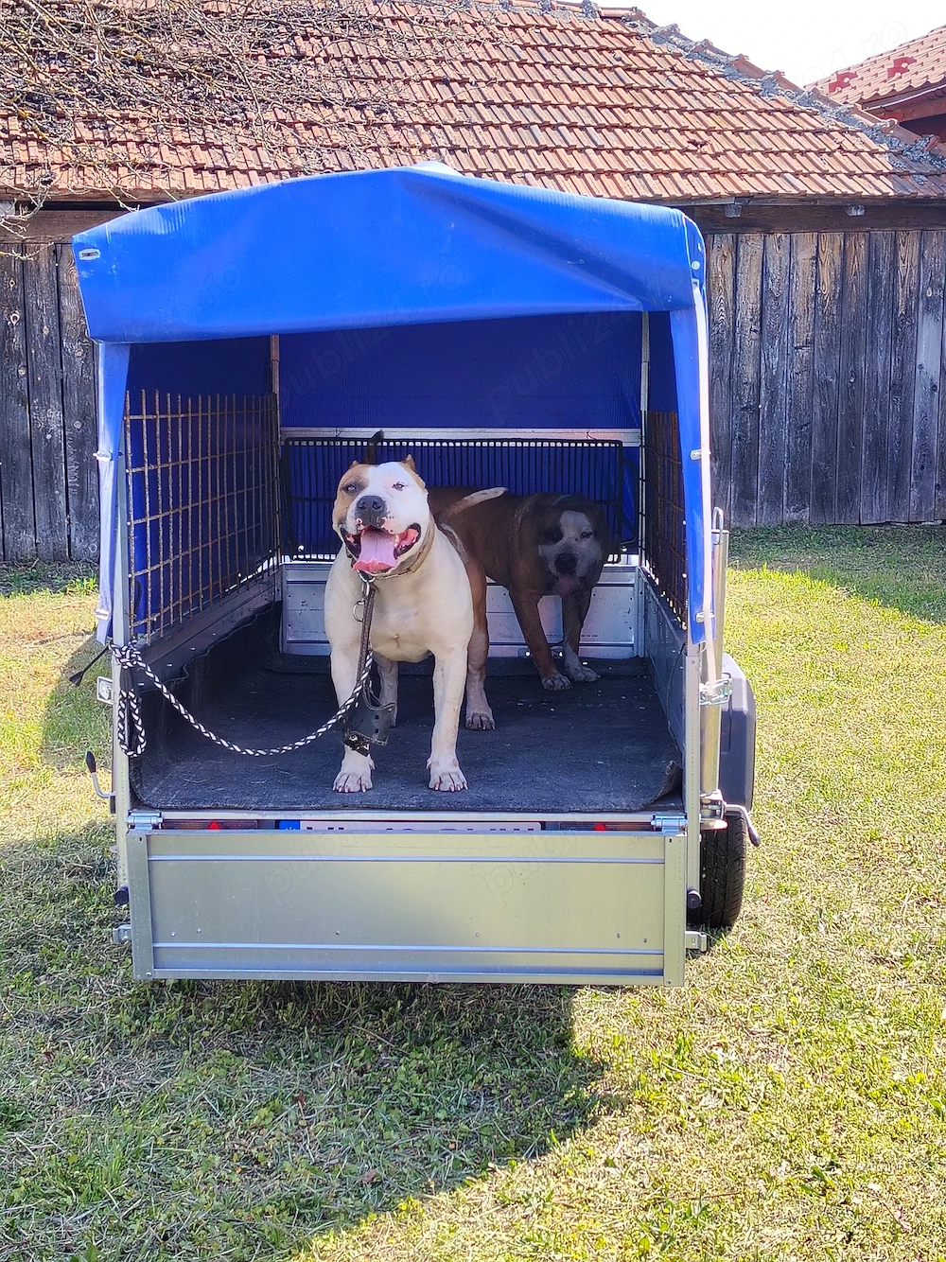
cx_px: 473
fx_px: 1822
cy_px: 631
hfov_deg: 29.1
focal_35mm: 50
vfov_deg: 38.2
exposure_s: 1/425
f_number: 1.75
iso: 100
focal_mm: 5.25
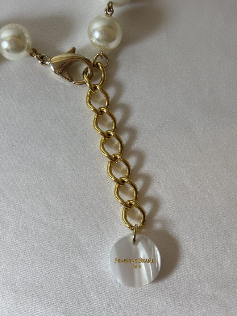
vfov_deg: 36.8
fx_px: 475
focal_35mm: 52
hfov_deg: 28.0
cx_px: 118
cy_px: 158
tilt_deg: -84.5
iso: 25
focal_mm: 5.96
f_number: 1.6
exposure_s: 1/104
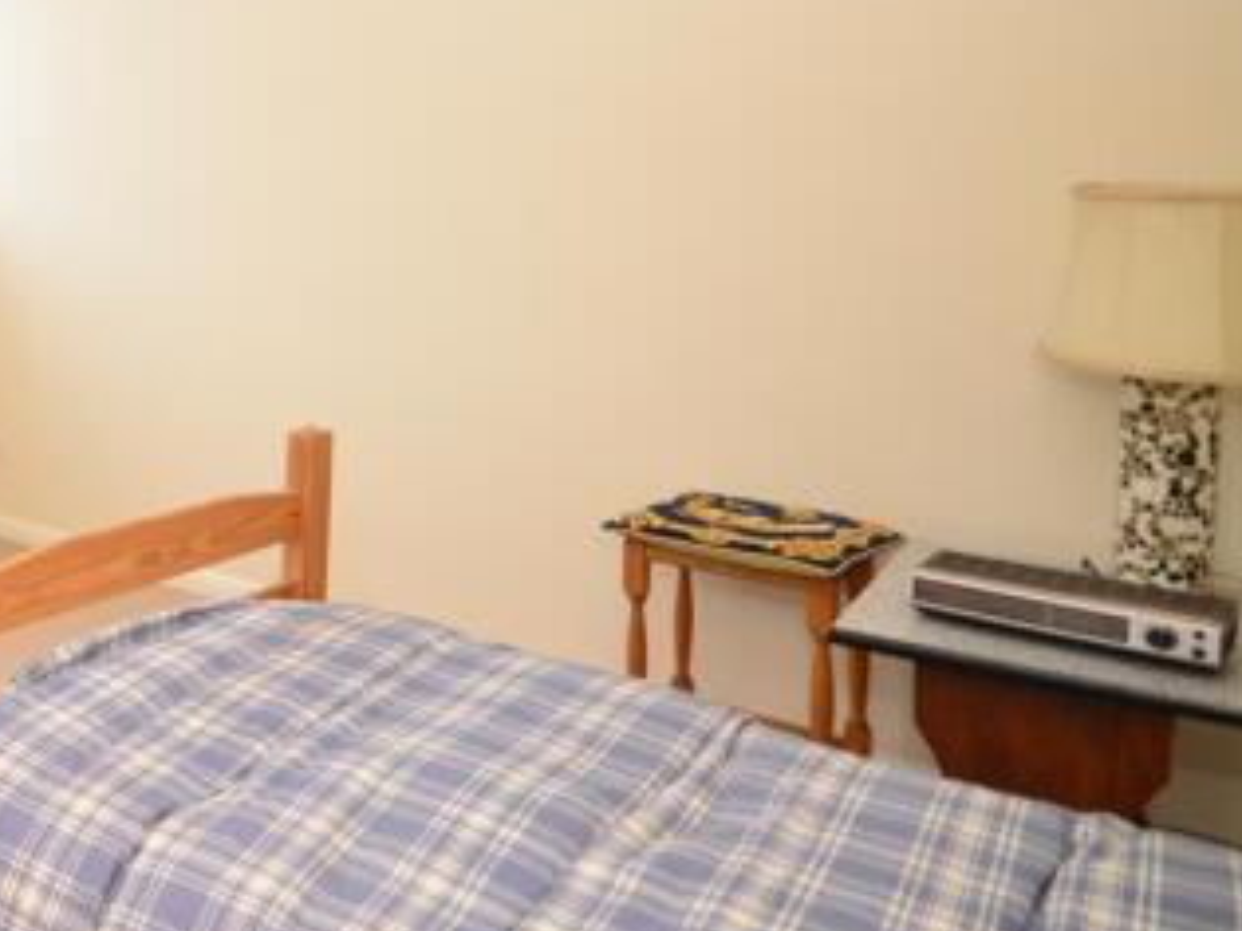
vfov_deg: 45.2
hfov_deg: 48.6
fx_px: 1076
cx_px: -16
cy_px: 237
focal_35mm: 30
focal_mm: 10
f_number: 5
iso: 200
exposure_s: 1/50
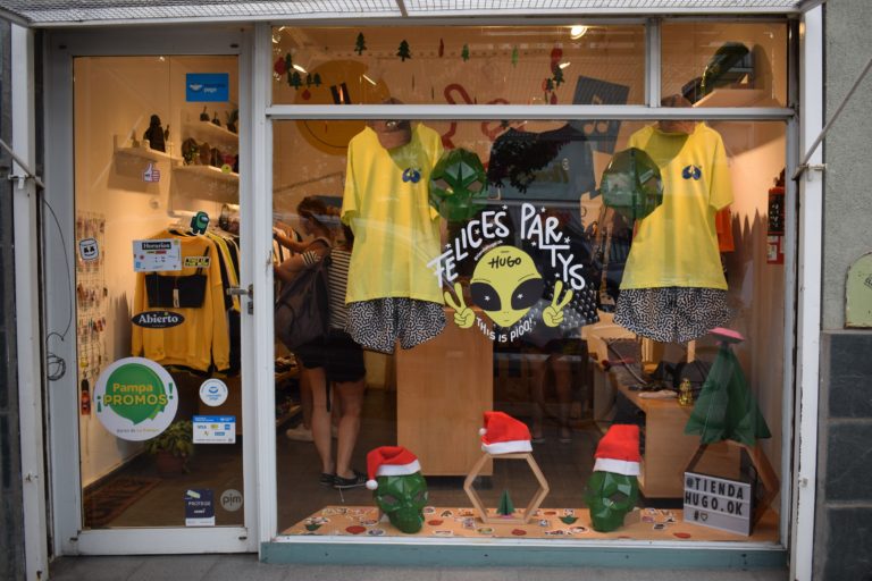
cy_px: 290
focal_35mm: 34
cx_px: 436
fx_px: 836
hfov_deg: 55.1
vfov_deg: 38.4
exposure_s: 1/50
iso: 200
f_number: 3.8
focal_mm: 23
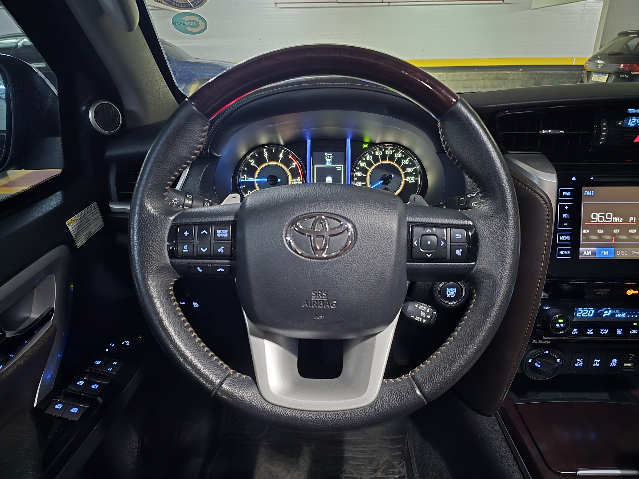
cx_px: 320
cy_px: 240
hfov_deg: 73.9
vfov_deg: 58.9
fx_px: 425
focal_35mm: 23
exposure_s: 1/17.2
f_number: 1.7
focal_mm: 6.3
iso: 2500
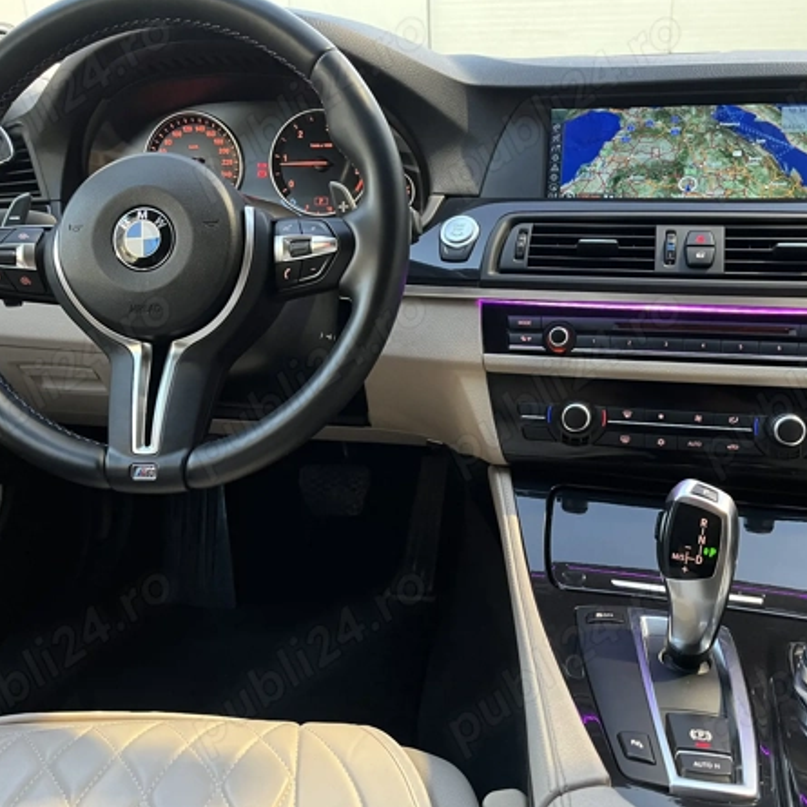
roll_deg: +1.5
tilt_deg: -22.2
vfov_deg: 52.5
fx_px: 818
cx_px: 435
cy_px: 401
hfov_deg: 52.5
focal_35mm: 31
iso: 500
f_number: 1.6
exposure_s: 1/33
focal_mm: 5.1
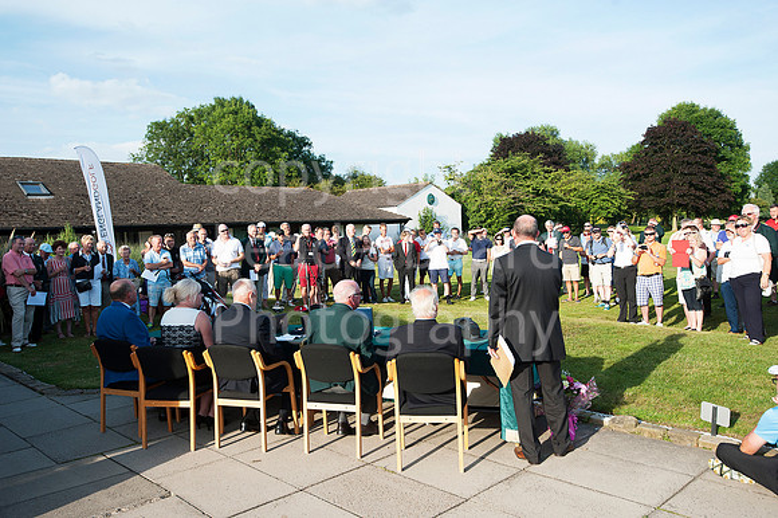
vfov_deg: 44.9
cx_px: 389
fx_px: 626
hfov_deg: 63.7
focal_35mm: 29
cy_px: 259
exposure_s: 1/400
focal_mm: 29
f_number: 6.3
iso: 200
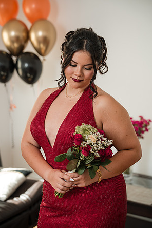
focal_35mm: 72
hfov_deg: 18.9
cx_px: 75
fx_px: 456
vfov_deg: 28.1
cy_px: 115
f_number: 3.2
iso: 640
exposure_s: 1/250
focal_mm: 71
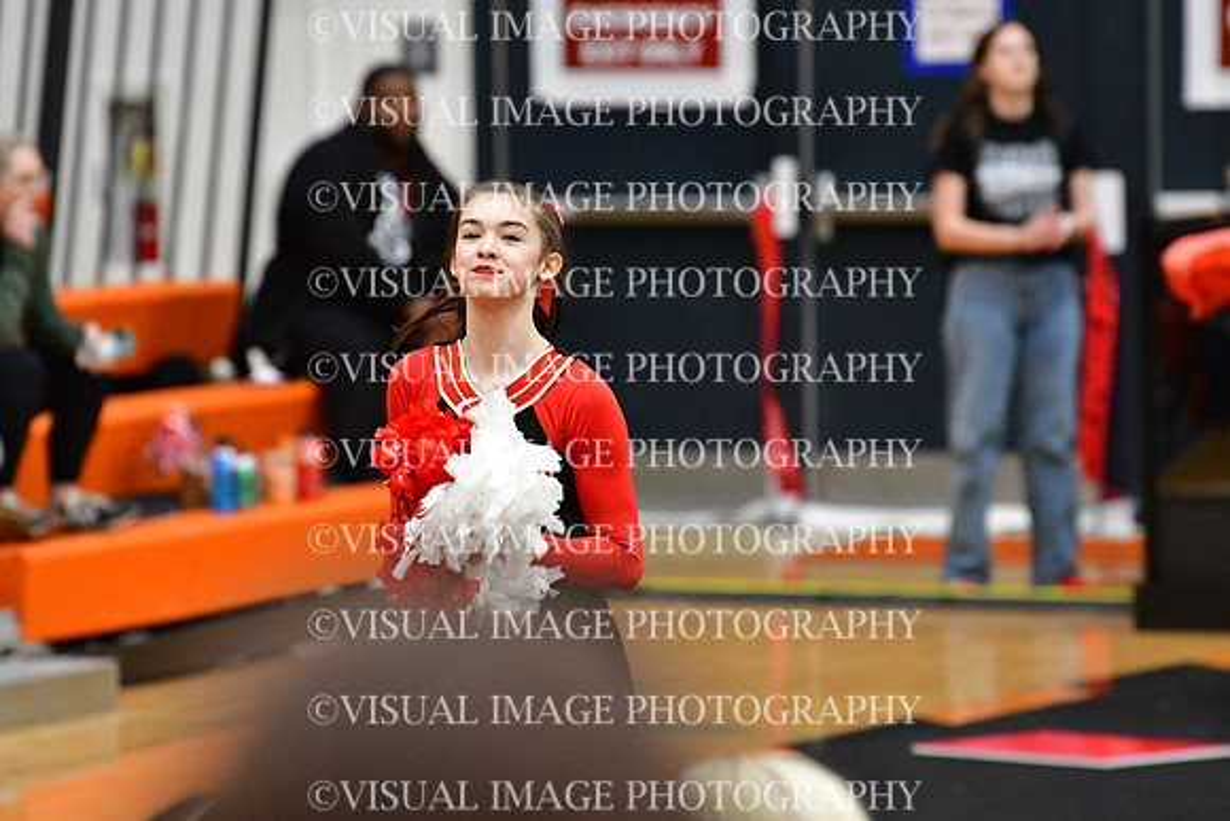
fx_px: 10252
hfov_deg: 6.9
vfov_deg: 4.6
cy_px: 410
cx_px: 615
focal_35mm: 300
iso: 5000
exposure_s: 1/500
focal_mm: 200
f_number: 3.5
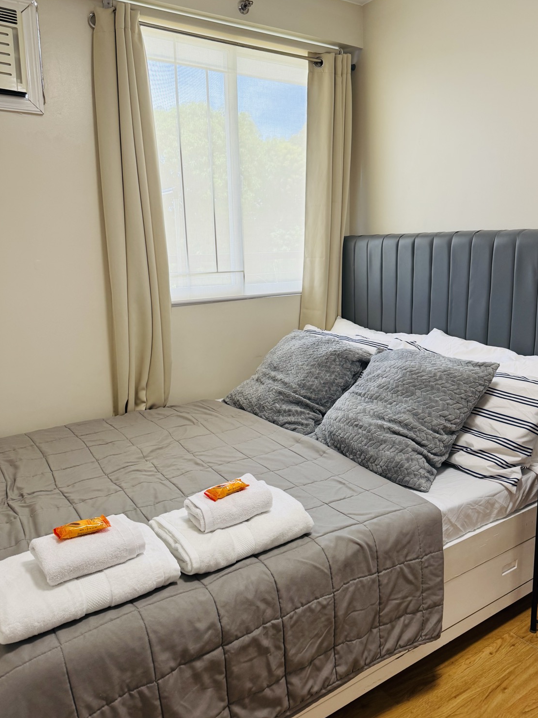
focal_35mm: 26
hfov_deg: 53.0
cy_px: 335
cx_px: 287
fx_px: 539
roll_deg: +1.0
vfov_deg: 67.2
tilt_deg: -8.4
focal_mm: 6.76
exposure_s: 1/121
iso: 125
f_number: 1.78
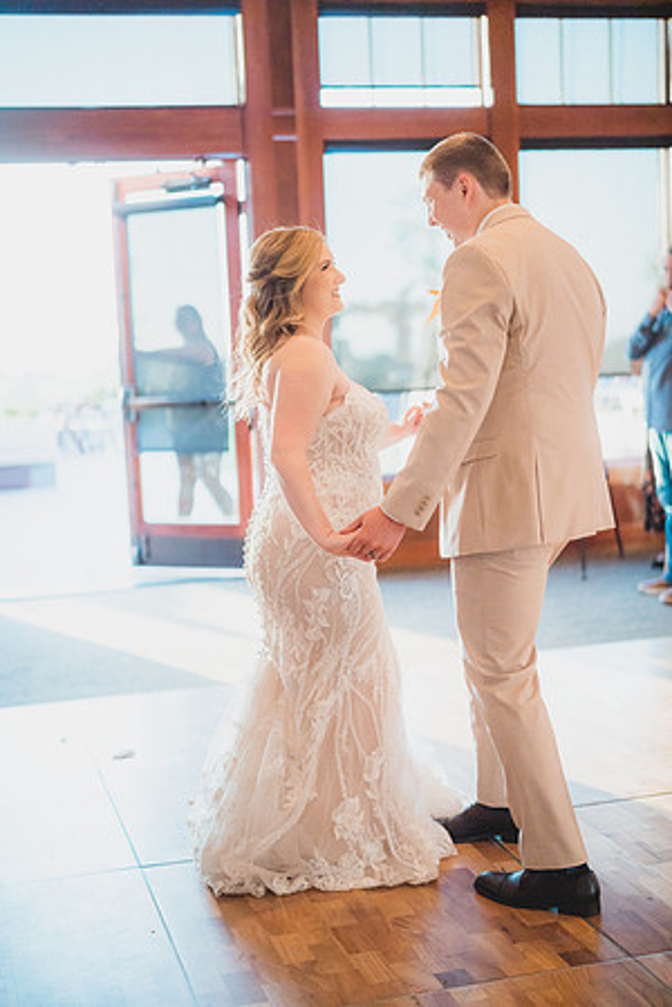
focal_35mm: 50
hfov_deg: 27.0
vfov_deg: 39.6
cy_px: 504
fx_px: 1400
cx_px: 336
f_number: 1.4
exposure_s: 1/3200
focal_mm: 50
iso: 1250
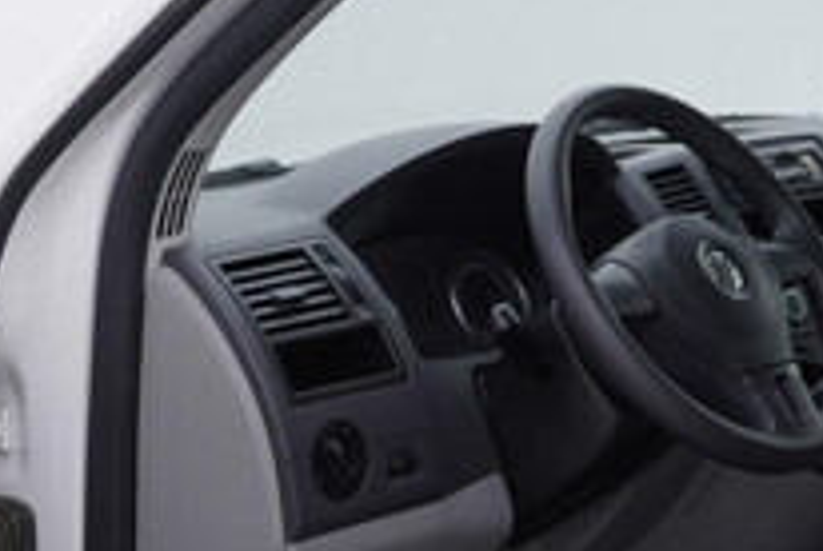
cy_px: 329
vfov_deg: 14.3
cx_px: 340
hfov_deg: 21.2
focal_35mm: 96
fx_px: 2198
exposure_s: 1/80
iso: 125
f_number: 4
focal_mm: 24
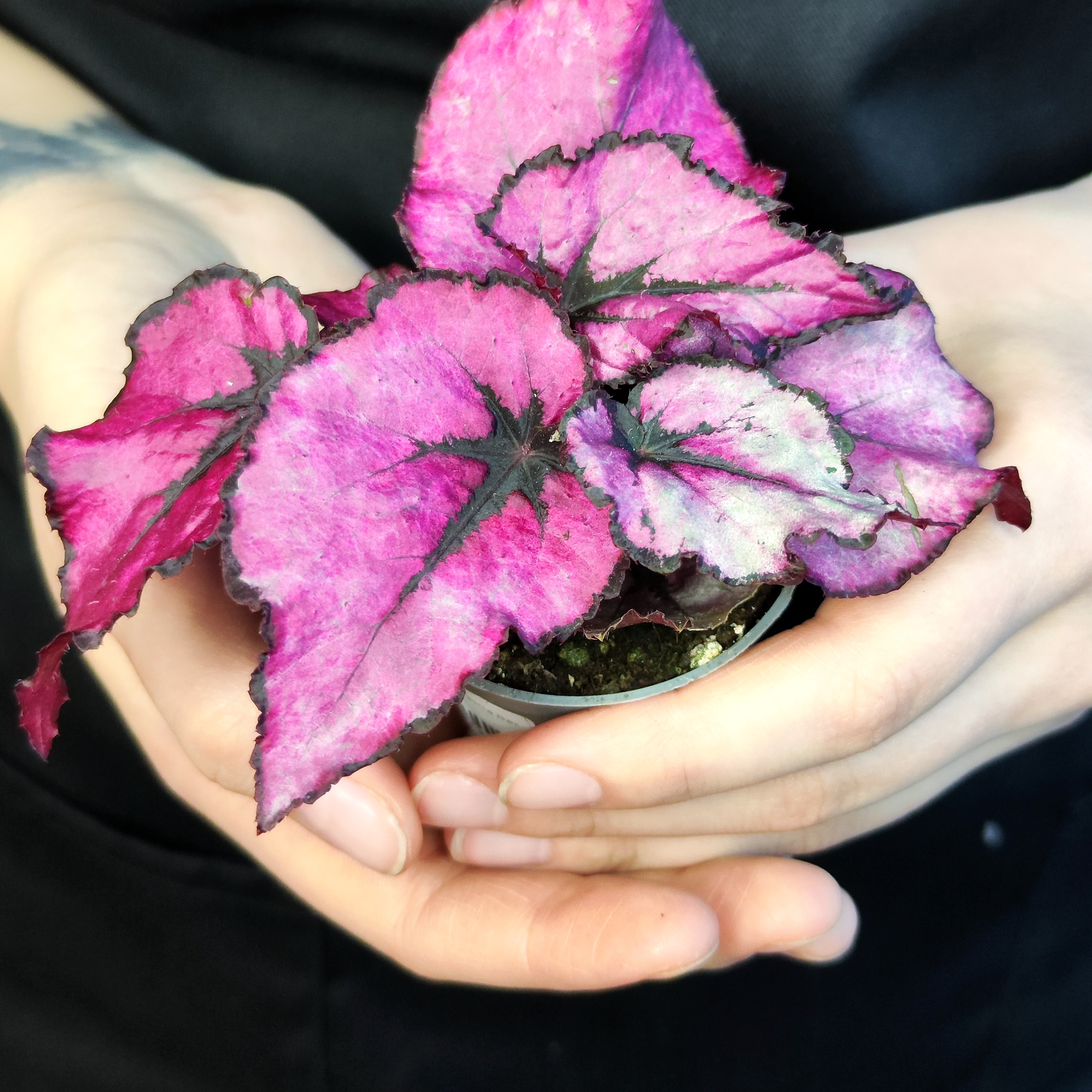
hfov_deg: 57.3
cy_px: 427
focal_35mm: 28
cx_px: 553
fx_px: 999
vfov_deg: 56.8
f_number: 1.69
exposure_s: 1/70
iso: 1822
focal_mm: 7.01
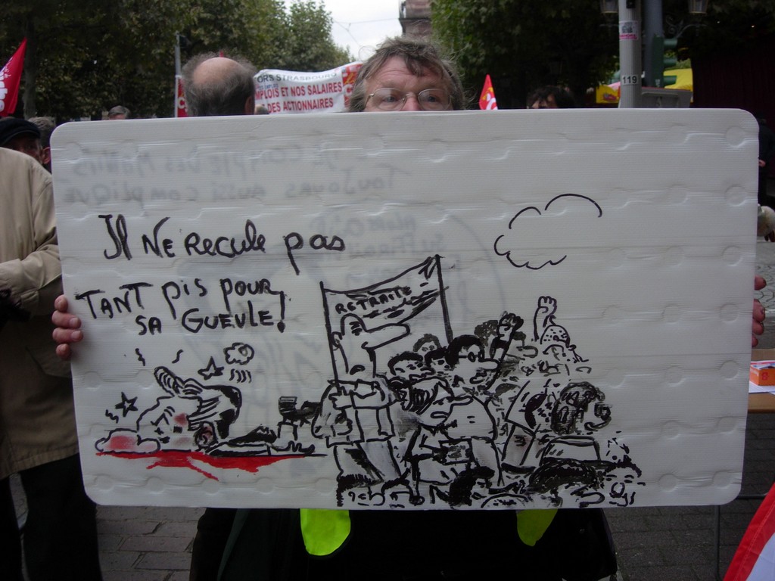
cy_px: 290
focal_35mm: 41
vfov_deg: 35.1
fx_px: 918
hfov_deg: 45.8
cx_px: 388
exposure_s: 1/171
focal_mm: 8.5
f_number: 2.9
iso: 64
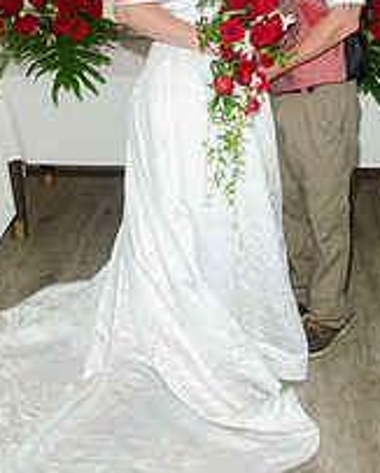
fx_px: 785
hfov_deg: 27.2
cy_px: 86
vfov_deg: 32.5
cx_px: 219
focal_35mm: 56
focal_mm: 18
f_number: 5.6
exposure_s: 1/250
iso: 400
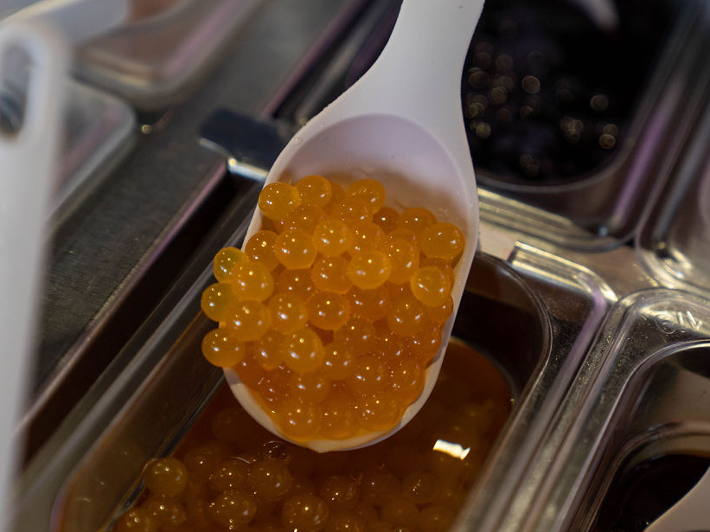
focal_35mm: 84
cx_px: 305
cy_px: 259
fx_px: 1722
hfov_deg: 23.3
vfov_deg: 17.6
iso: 500
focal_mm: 70
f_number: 2.8
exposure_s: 1/400
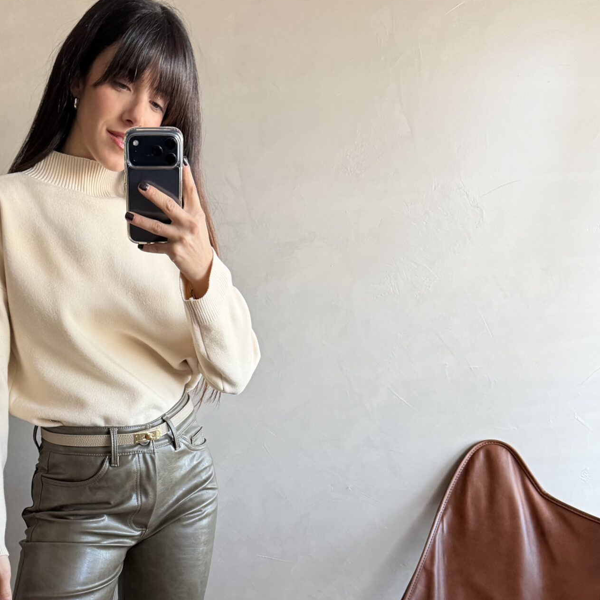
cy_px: 541
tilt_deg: -31.4
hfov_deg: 38.2
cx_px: 152
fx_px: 843
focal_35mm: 43
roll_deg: -1.5
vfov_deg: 36.7
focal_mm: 6.76
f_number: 1.78
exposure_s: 1/60
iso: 400
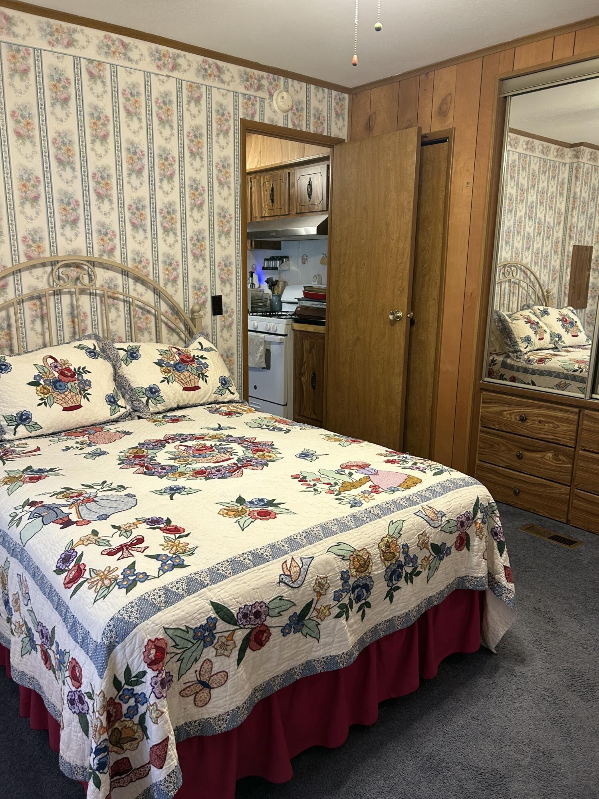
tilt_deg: -13.4
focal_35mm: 26
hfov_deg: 53.1
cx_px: 300
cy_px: 400
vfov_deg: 67.3
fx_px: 600
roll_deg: -0.5
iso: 100
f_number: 1.5
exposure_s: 1/60
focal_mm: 5.7
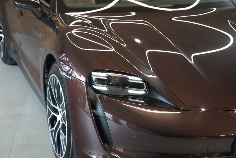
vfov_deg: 19.5
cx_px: 118
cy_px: 79
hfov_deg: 28.8
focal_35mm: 70
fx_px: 459
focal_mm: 70
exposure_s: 1/160
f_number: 5.6
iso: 10000
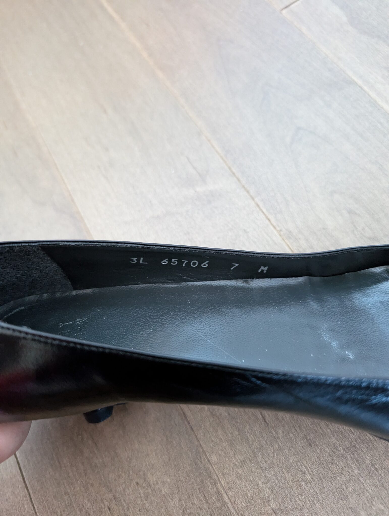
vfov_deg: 71.5
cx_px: 194
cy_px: 258
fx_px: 359
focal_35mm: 24
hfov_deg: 56.9
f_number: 1.68
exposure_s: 1/60
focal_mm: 6.9
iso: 1912
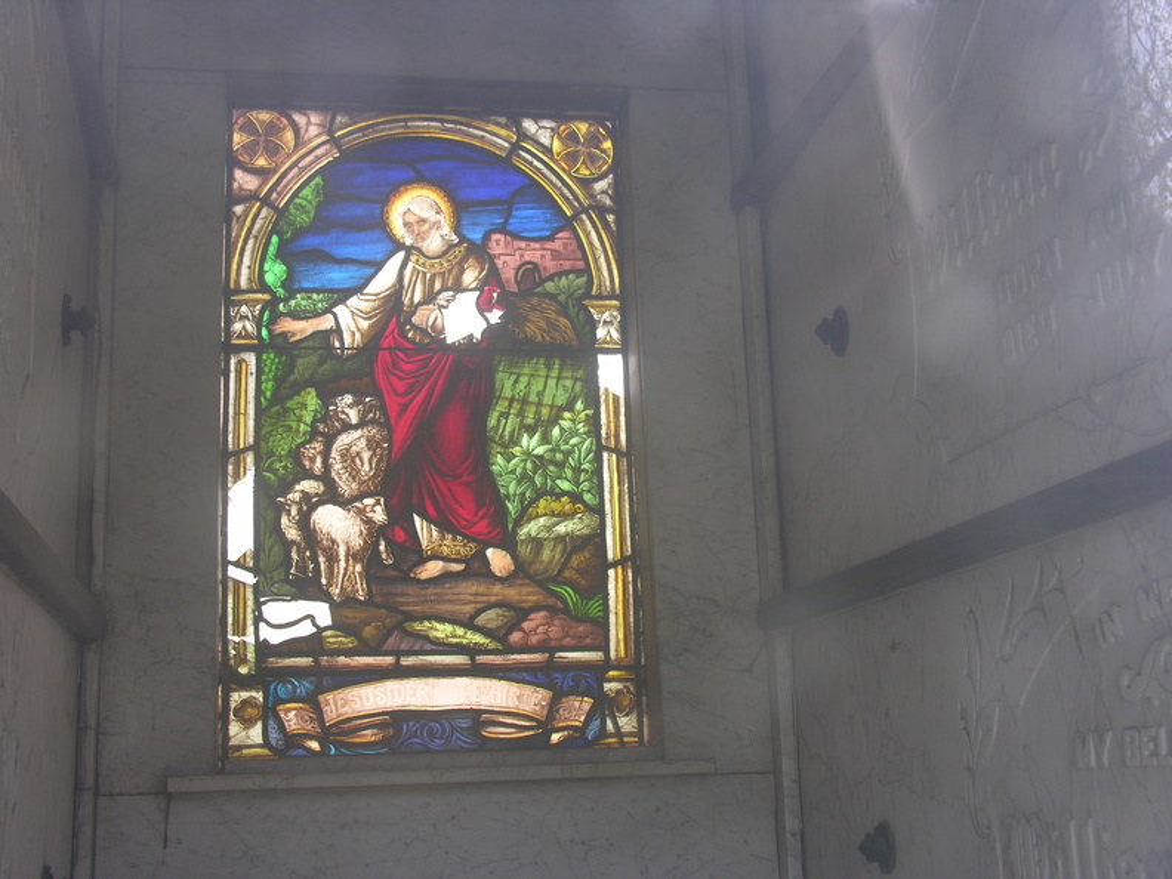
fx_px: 1557
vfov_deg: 31.5
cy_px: 440
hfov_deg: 41.2
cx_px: 586
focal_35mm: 46
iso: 50
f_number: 3
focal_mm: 11.8
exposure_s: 1/27.3
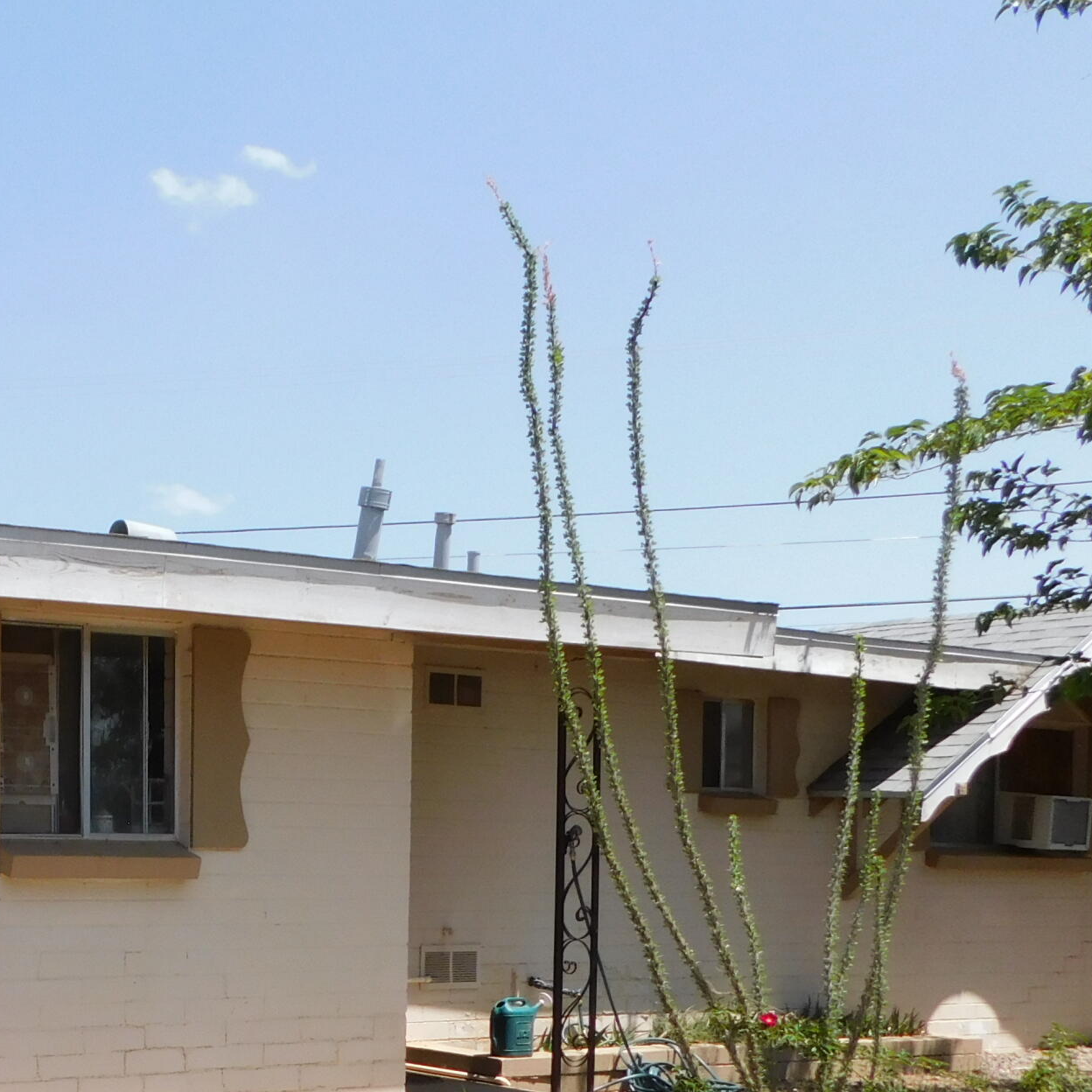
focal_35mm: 51
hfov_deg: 29.9
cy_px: 886
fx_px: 1820
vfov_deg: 32.4
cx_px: -123
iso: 125
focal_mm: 4.1
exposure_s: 1/1250
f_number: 3
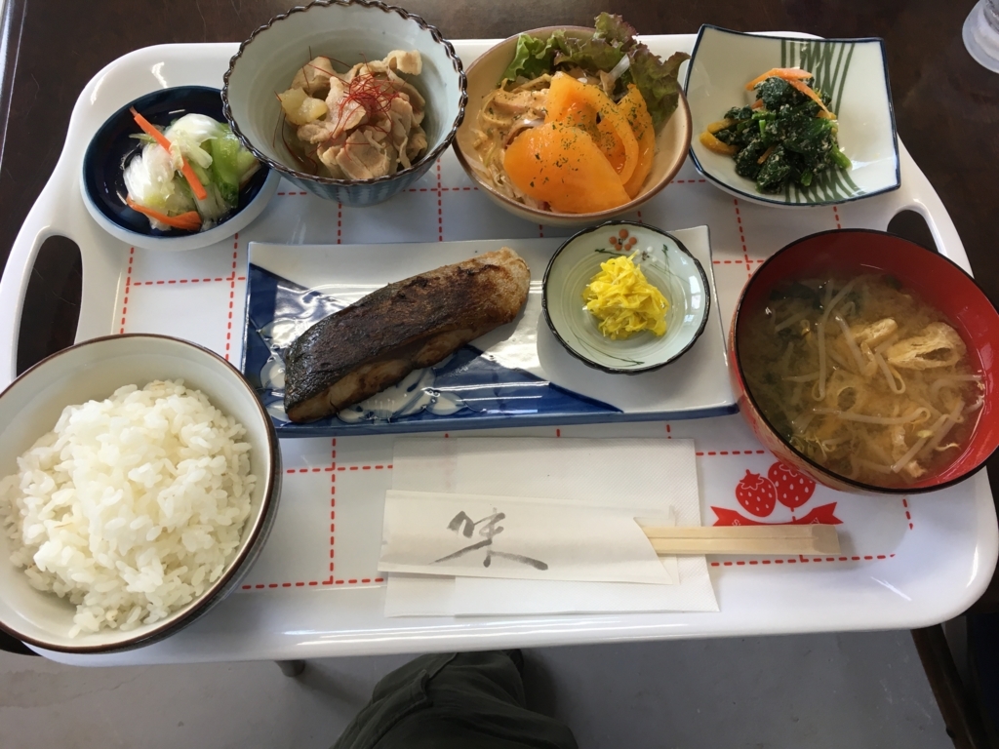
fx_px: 837
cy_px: 374
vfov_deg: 48.2
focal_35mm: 29
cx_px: 500
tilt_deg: -65.4
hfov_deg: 61.7
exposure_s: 1/40
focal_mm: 4.15
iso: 25
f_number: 2.2
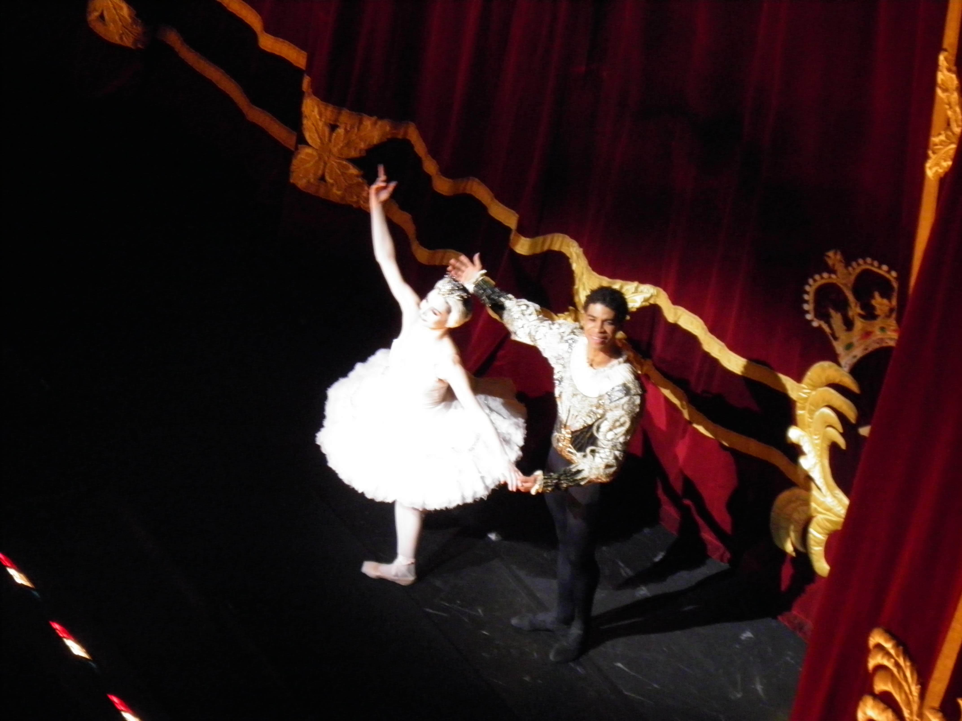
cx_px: 481
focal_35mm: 182
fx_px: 5058
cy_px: 360
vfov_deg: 8.2
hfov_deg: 10.9
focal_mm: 32.7
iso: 400
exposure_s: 1/50
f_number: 4.1
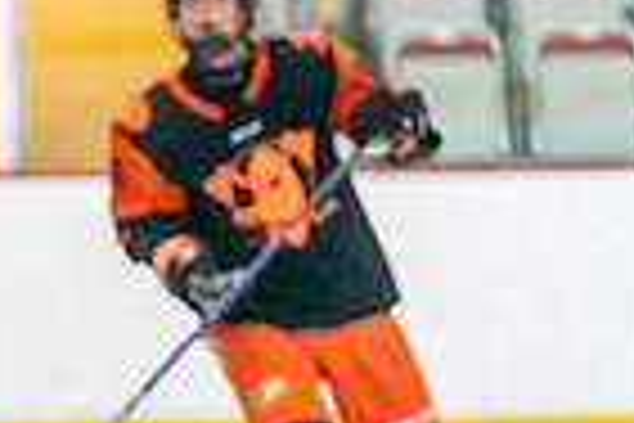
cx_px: -625
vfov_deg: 3.1
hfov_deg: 4.6
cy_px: 619
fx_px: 7766
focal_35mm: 441
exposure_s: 1/1250
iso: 3200
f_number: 2.8
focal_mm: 105
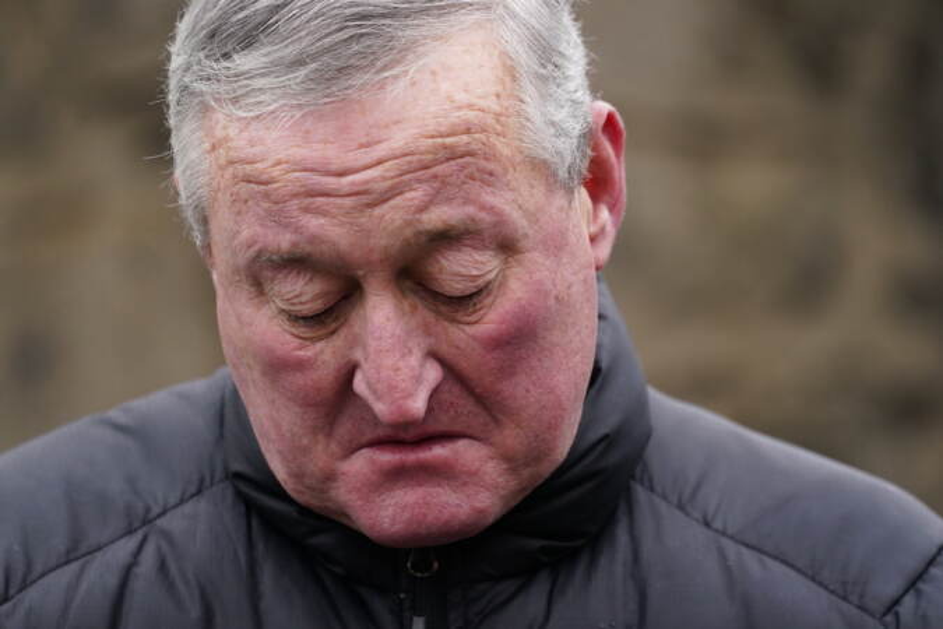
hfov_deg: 5.2
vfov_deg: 3.4
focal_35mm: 400
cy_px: 314
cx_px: 472
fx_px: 10477
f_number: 5.6
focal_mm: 400
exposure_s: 1/500
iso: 1250
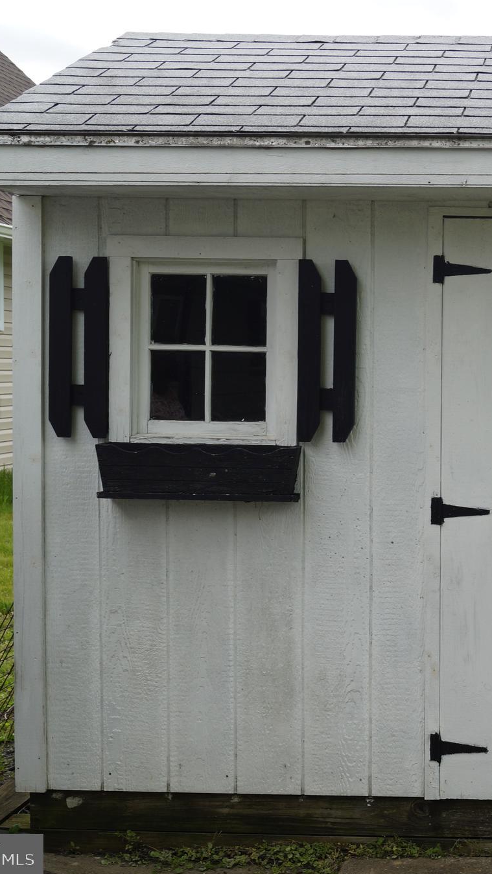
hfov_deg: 18.6
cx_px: 564
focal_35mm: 62
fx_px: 1438
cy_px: 439
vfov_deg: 33.8
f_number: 8
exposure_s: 1/125
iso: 100
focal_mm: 26
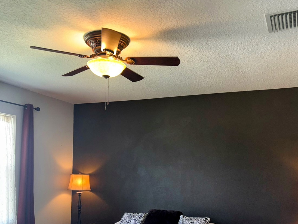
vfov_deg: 37.0
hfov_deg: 48.9
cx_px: 138
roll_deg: -0.7
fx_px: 327
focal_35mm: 38
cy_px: 161
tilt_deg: +1.9
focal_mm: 5.96
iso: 50
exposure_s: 1/42
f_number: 1.6
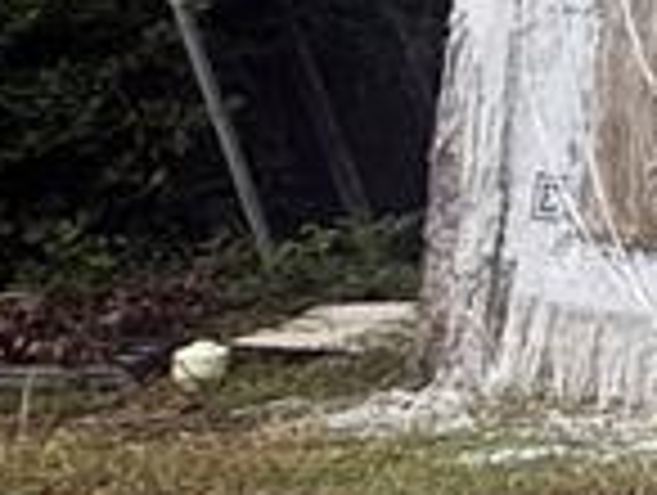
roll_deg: -2.1
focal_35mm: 98
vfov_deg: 14.7
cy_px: -90
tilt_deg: +5.0
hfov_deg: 9.7
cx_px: 2272
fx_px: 1863
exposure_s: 1/799
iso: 64
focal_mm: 2.22
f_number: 2.2
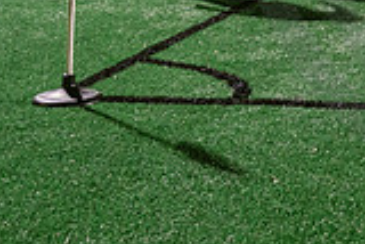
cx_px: 627
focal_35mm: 116
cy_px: -165
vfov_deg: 11.2
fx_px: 1177
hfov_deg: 15.5
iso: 2500
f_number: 4
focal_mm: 32
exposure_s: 1/100
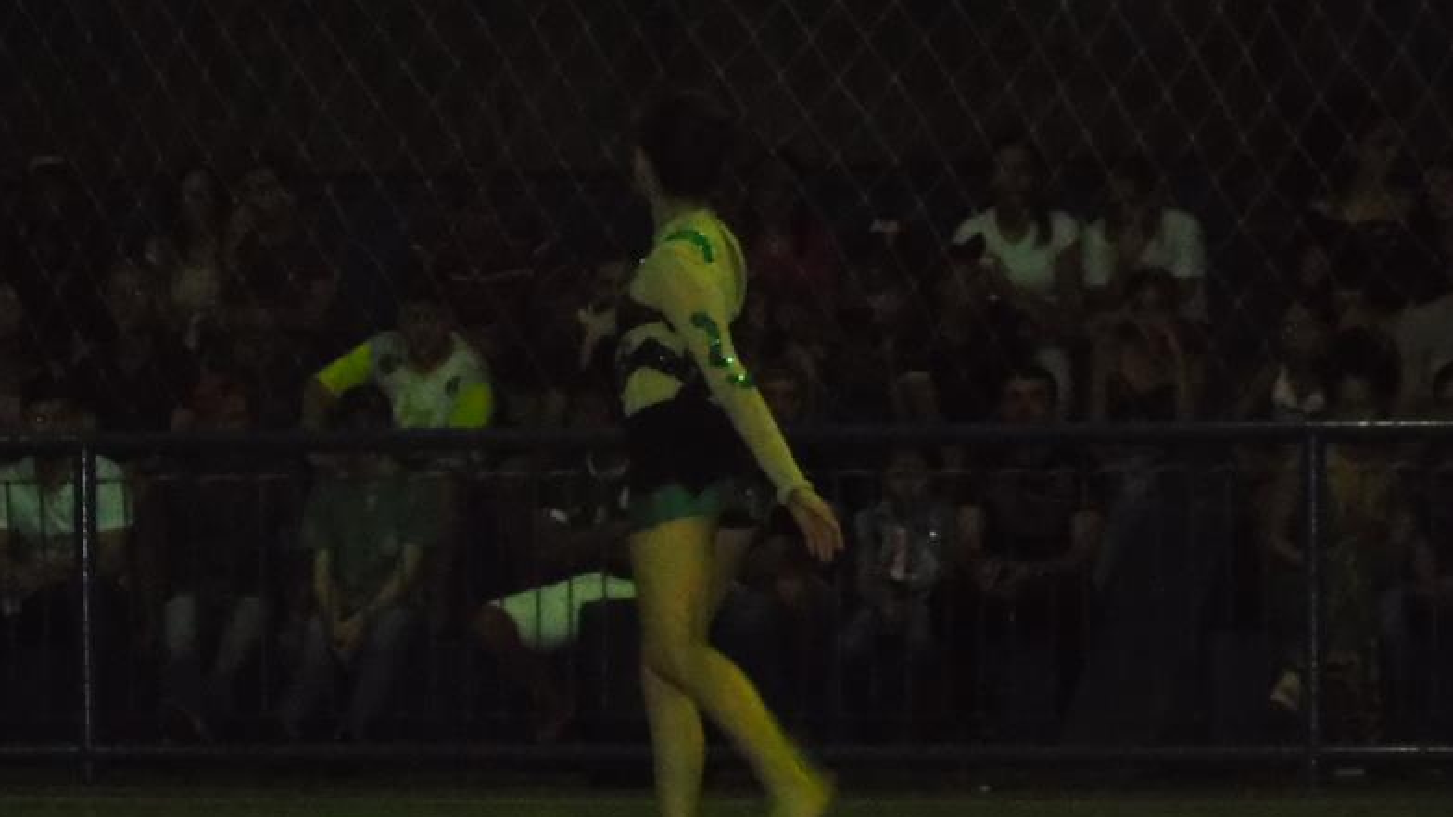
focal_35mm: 202
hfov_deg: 10.7
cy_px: 413
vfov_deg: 6.0
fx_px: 7783
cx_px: 734
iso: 1600
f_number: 4.7
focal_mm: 25
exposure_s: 1/60
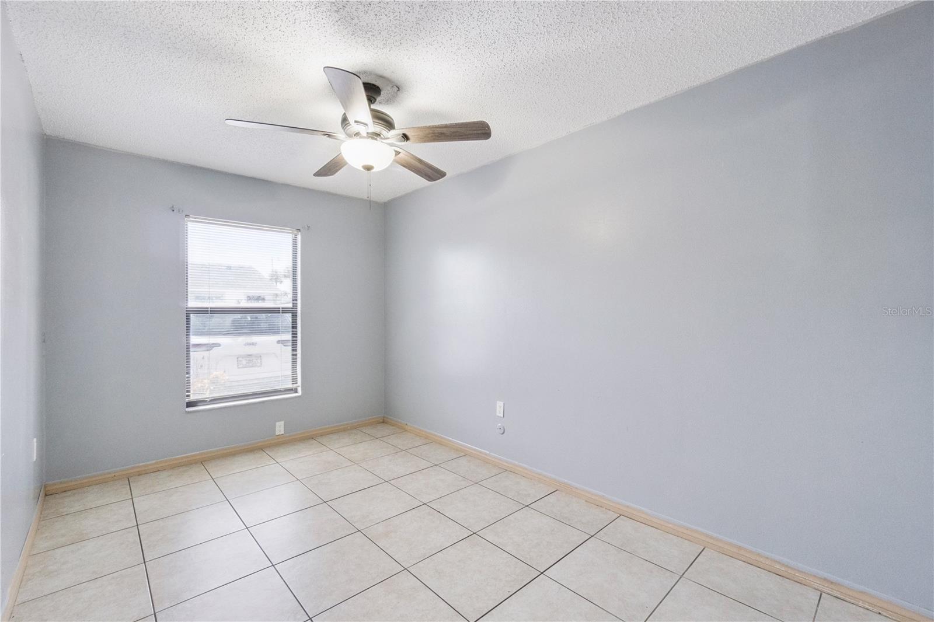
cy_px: 311
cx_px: 467
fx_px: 389
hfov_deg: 100.4
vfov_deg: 77.3
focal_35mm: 15
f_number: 11
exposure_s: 1/45
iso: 1600
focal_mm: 10
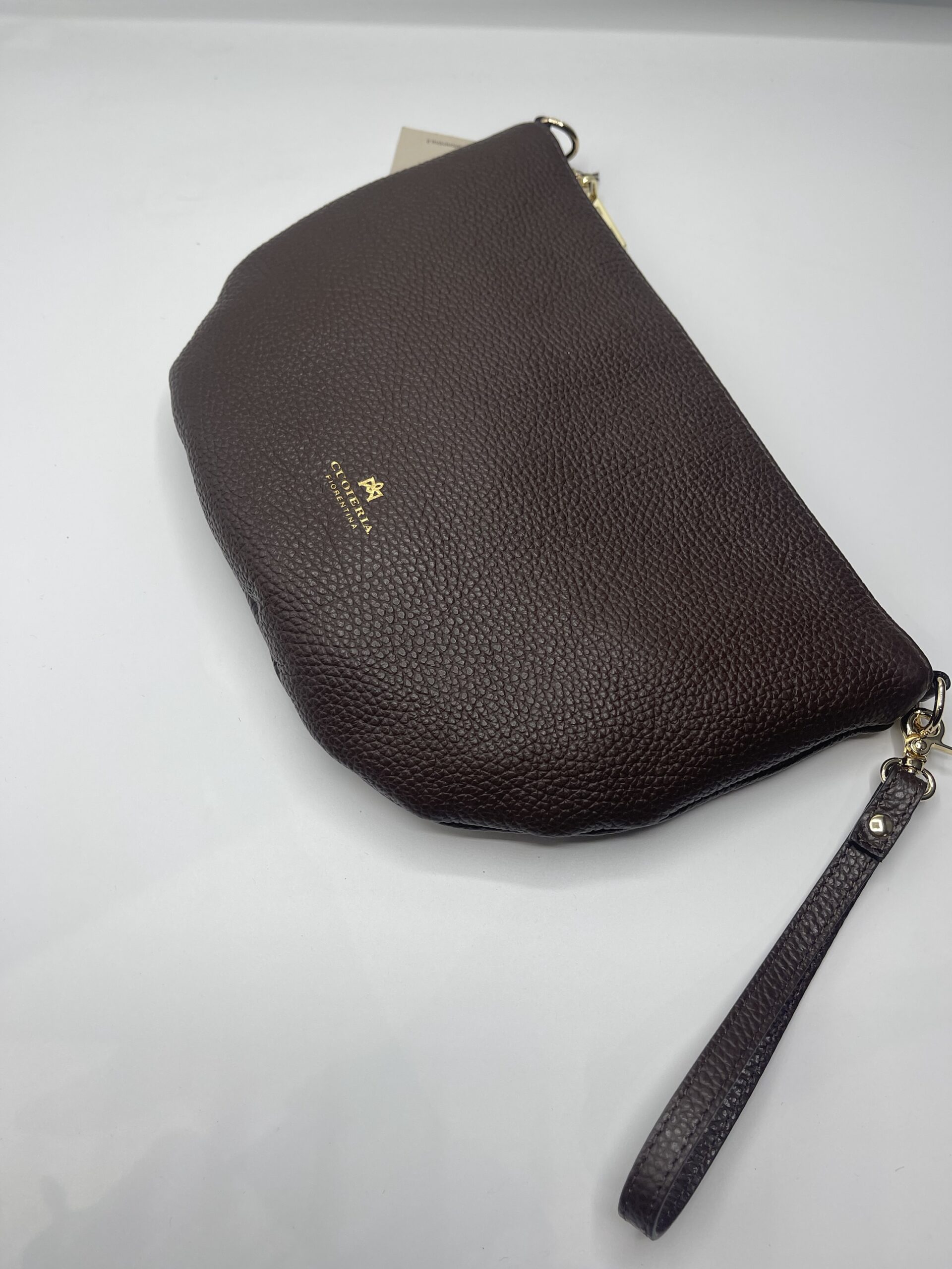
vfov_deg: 69.4
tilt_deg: -68.9
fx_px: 917
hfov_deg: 54.9
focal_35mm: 25
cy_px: 634
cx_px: 476
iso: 32
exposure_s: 1/867
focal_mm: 5.1
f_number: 1.6
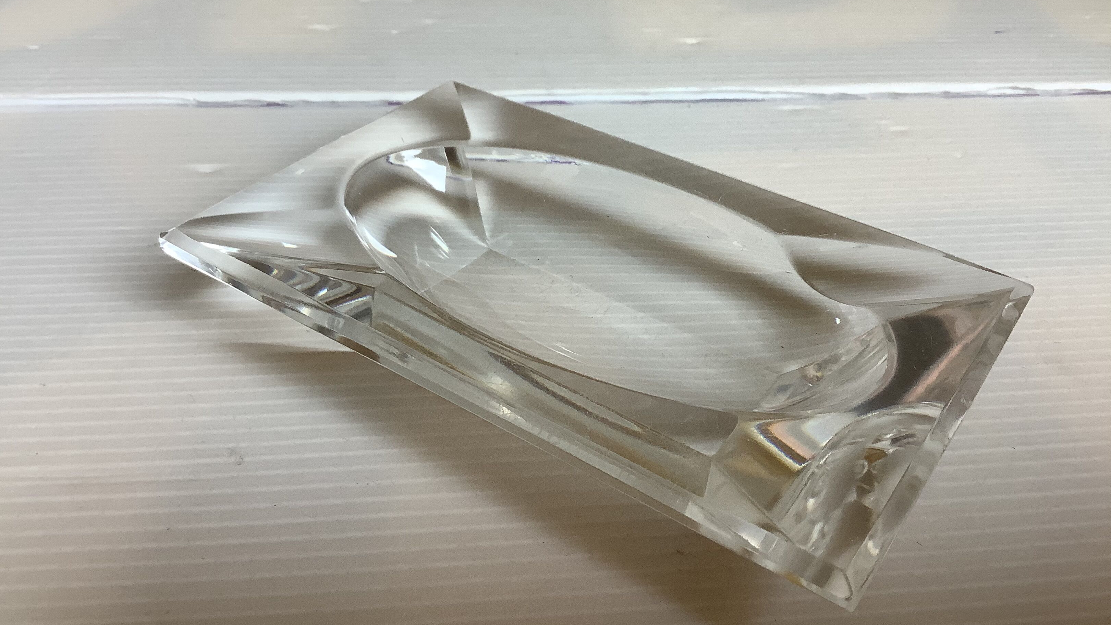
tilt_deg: -34.7
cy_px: 256
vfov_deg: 34.6
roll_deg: -1.1
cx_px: 554
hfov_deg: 58.0
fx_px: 1002
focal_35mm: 34
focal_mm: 3.3
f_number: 2.4
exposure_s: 1/100
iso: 64
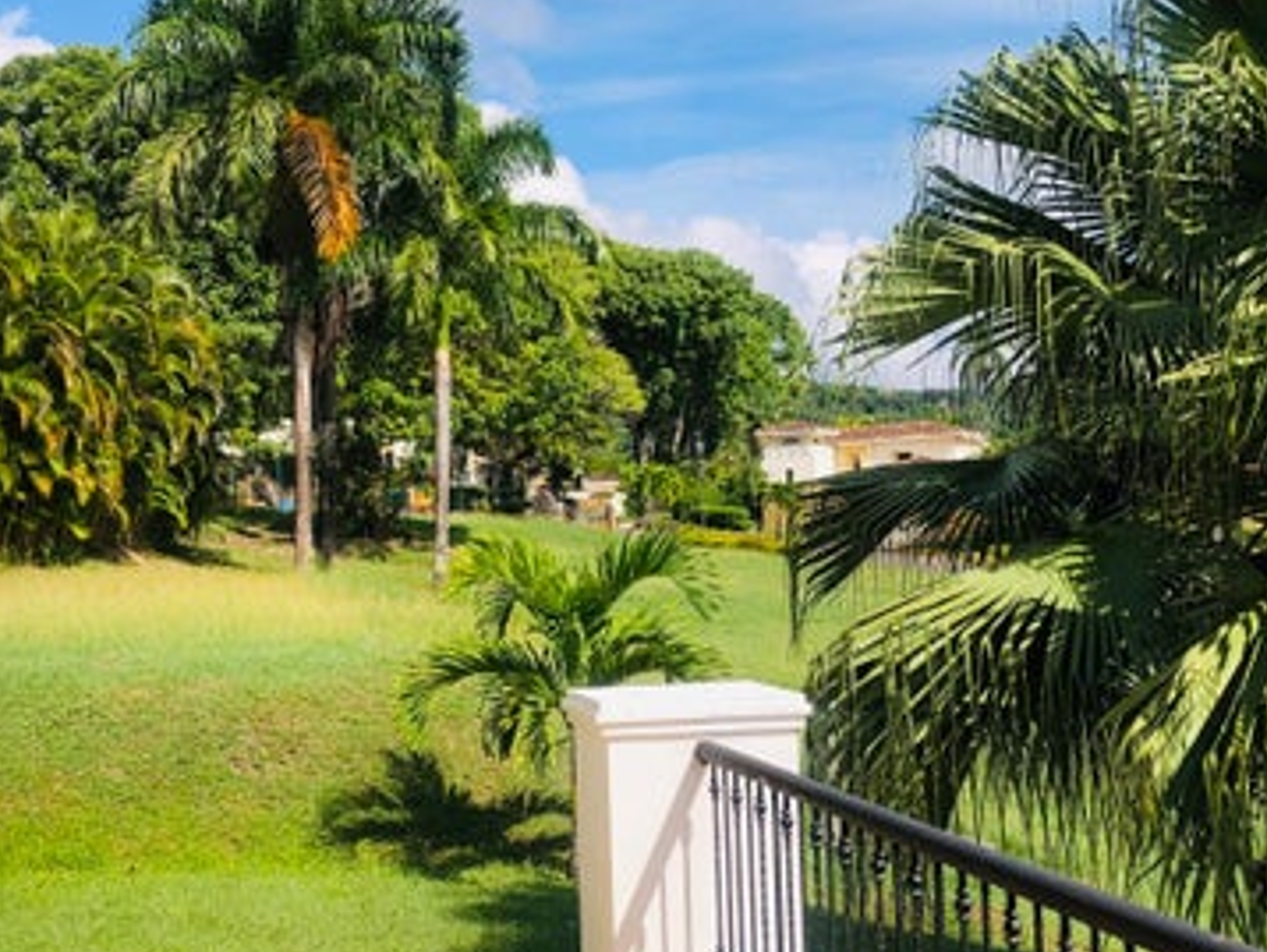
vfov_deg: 29.1
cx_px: 733
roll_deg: +1.5
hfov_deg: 38.1
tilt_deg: -1.6
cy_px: 549
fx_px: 1831
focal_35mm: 50
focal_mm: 3.99
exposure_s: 1/2315
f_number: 1.8
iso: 20
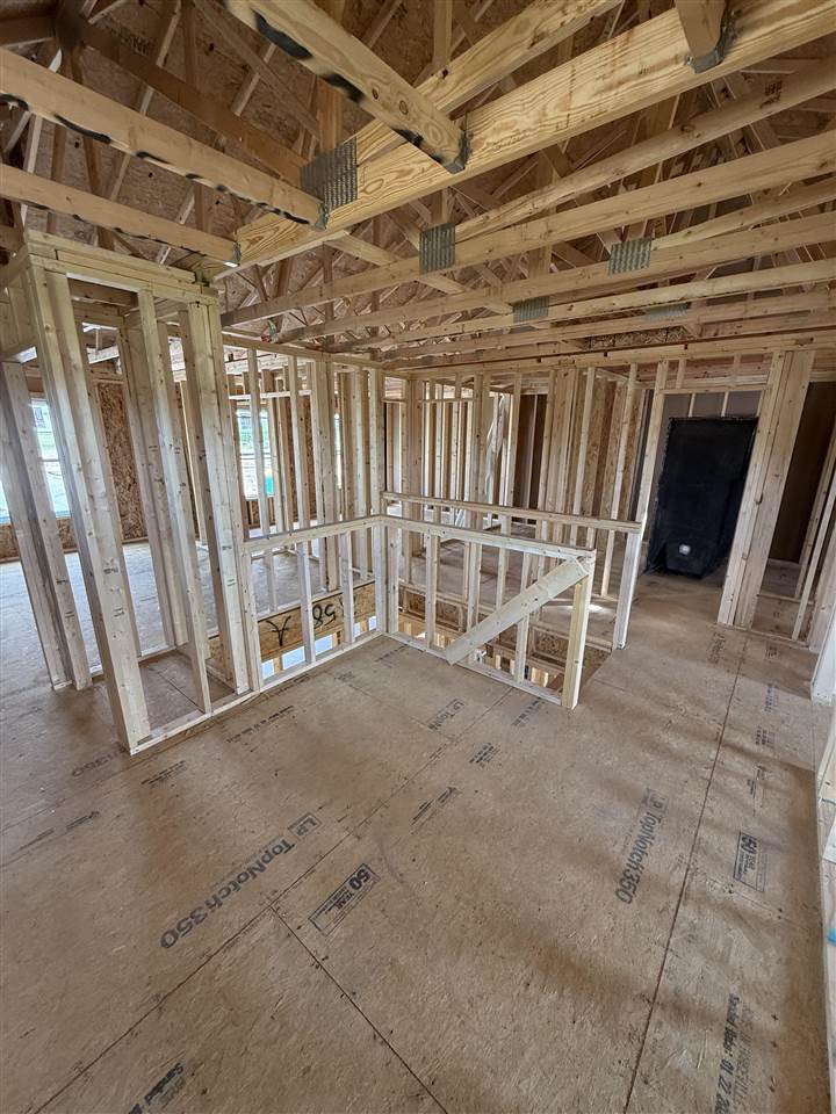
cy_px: 557
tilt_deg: -14.5
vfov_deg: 102.1
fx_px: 451
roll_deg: -0.7
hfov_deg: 85.7
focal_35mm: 14
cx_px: 418
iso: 160
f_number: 2.2
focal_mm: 2.22
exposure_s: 1/99
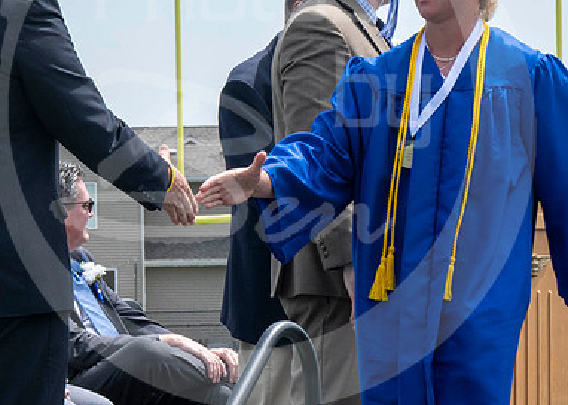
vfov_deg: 5.3
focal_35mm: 269
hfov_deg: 7.5
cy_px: 117
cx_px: 127
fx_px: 4335
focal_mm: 70
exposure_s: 1/250
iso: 200
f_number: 13
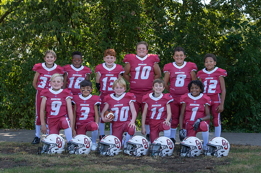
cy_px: 86
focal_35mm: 74
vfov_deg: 18.3
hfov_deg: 27.3
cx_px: 131
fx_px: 538
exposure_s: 1/400
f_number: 4
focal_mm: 70
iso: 125
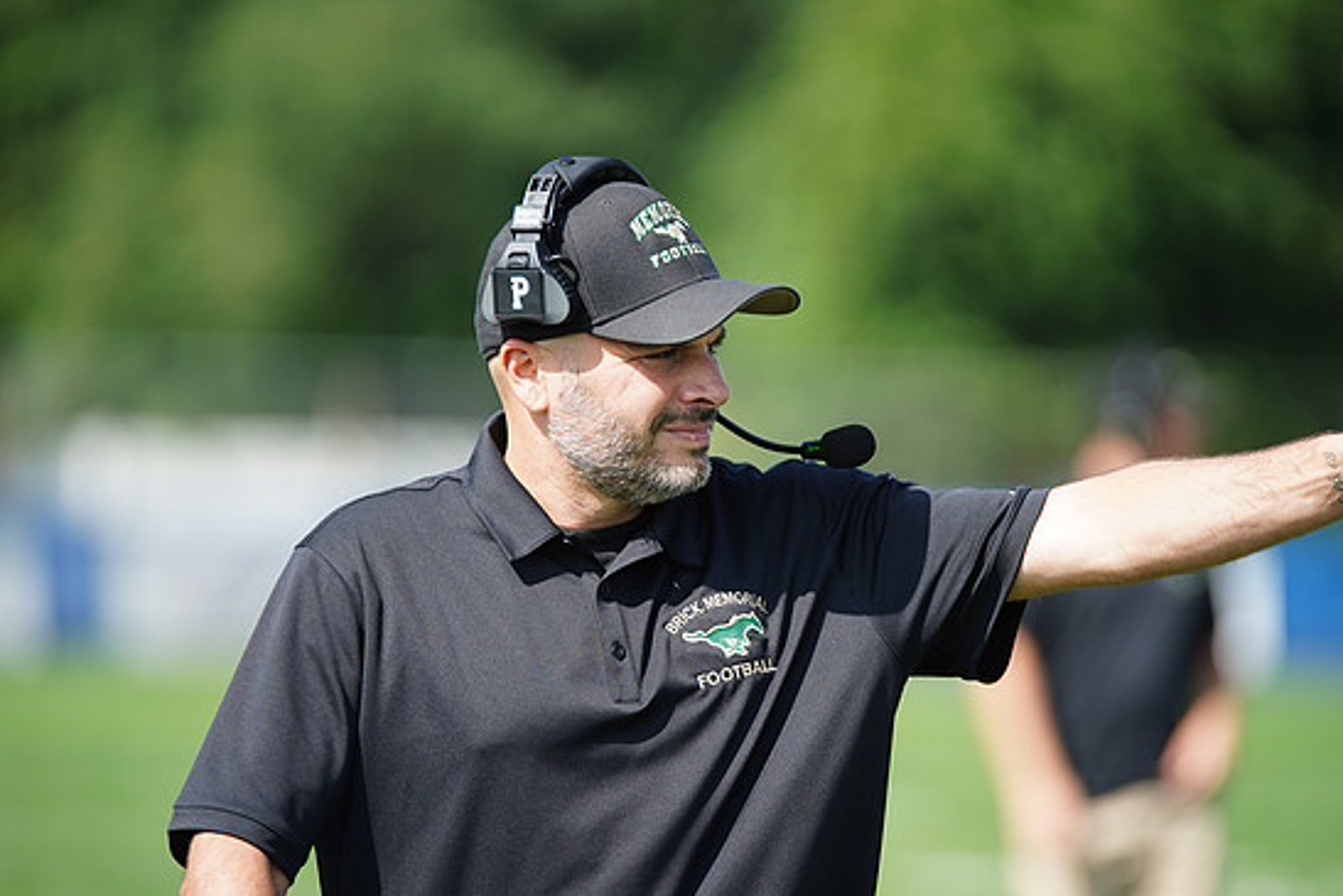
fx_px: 11866
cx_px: 695
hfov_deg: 6.5
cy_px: 450
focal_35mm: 318
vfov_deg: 4.3
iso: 400
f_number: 2.8
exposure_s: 1/2500
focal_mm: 300
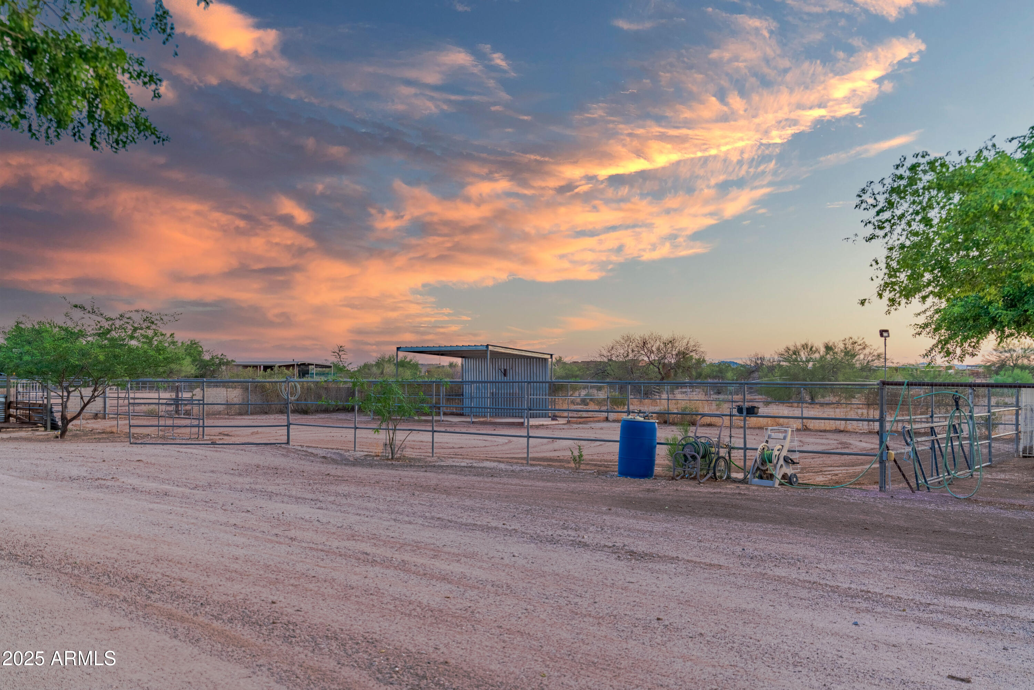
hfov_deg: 60.3
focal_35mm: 31
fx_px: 890
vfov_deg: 42.3
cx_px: 517
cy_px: 345
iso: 160
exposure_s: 1/200
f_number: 8
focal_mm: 31
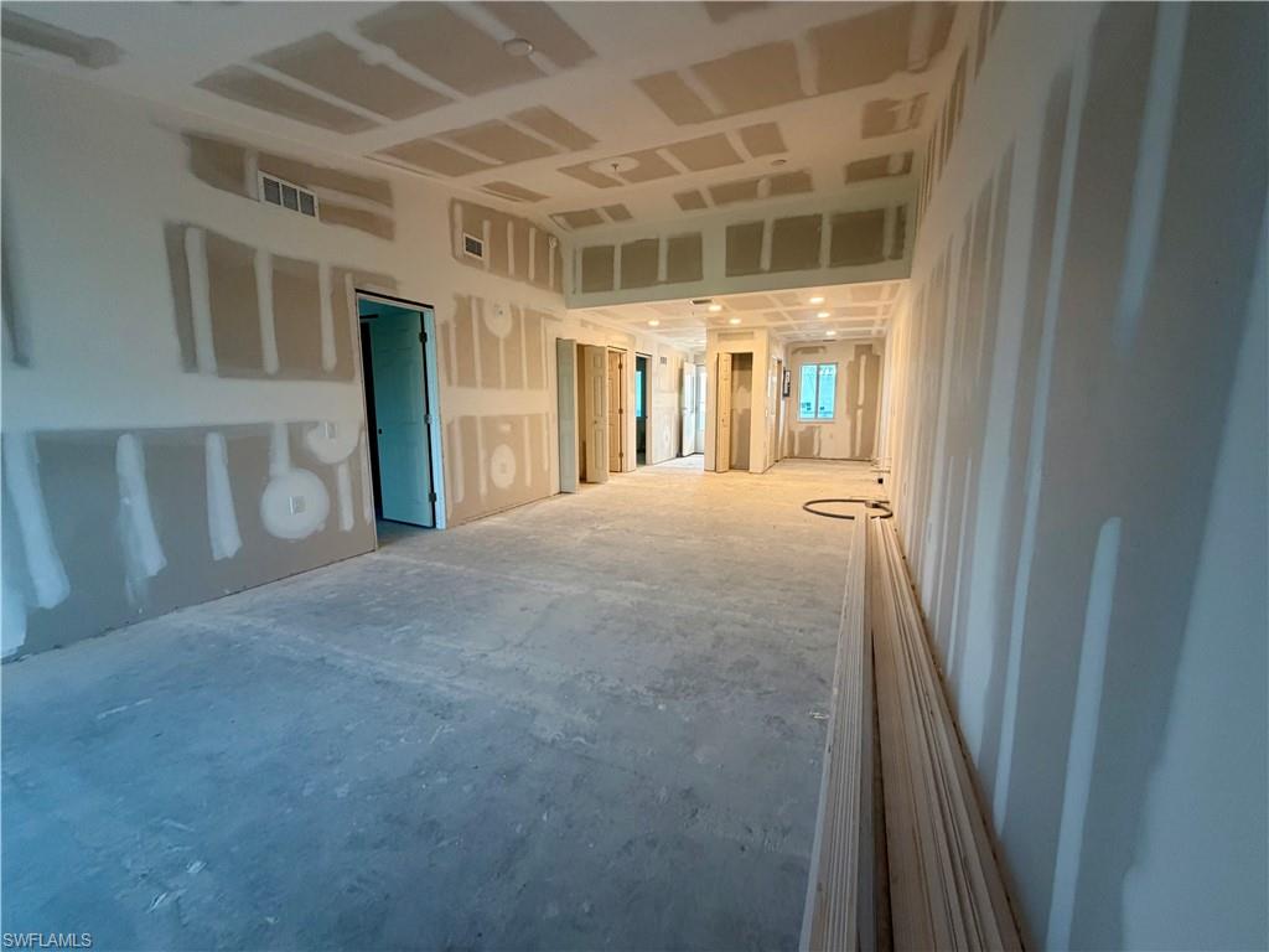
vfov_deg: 85.7
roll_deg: +0.5
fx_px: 513
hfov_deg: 102.1
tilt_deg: -8.6
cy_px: 476
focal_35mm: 14
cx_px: 634
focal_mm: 2.22
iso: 320
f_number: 2.2
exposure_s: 1/115
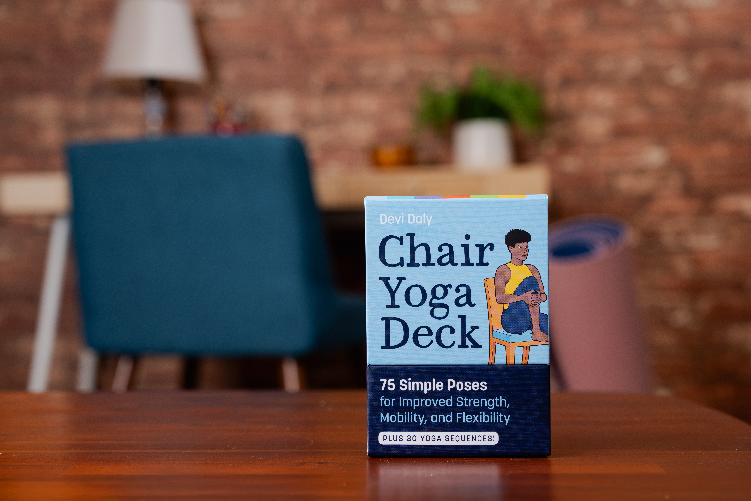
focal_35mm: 70
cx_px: 376
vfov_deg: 19.5
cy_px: 250
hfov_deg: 28.8
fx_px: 1460
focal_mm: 70
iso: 160
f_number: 4.5
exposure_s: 1/125
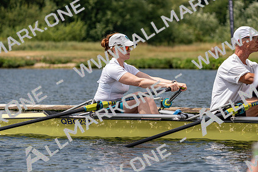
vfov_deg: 5.1
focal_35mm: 271
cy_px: 79
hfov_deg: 7.6
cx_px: 148
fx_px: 1943
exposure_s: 1/1600
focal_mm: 200
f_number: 5.6
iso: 160
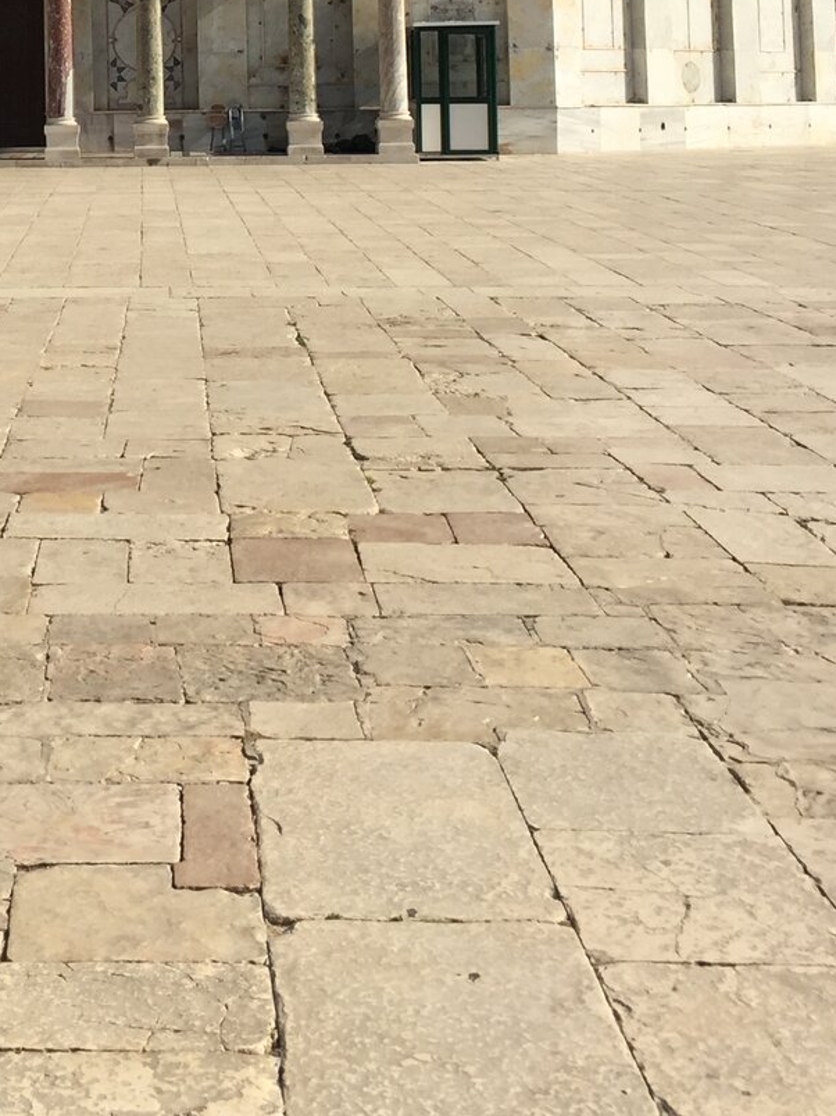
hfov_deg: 21.8
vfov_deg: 27.8
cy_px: -35
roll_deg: +0.8
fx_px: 2094
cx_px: 0
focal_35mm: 65
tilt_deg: +5.4
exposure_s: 1/2198
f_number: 2.2
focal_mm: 4.15
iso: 32
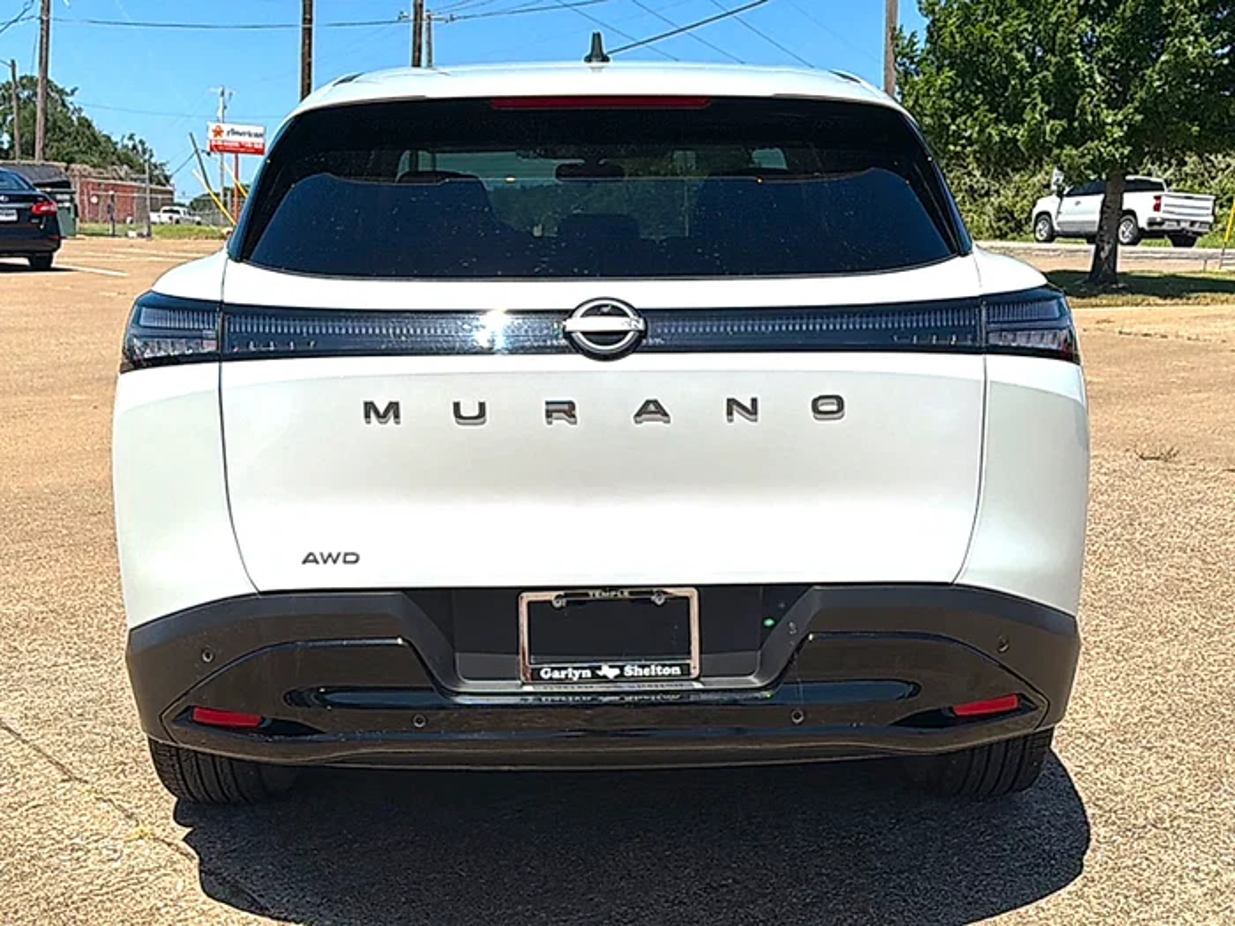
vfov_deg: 37.7
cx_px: 618
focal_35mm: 38
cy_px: 463
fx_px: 1356
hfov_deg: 49.0
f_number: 1.78
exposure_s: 1/11905
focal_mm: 6.76
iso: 80
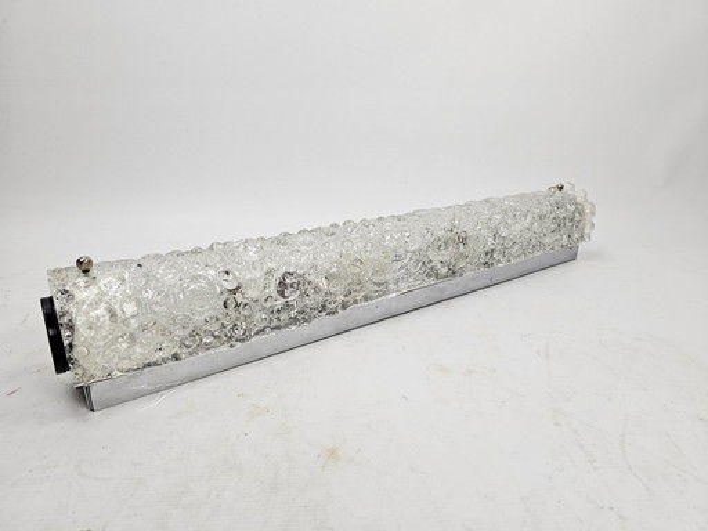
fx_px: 470
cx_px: 354
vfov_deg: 58.9
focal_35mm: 23
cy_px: 266
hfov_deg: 73.9
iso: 40
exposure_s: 1/100
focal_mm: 6.3
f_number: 1.7
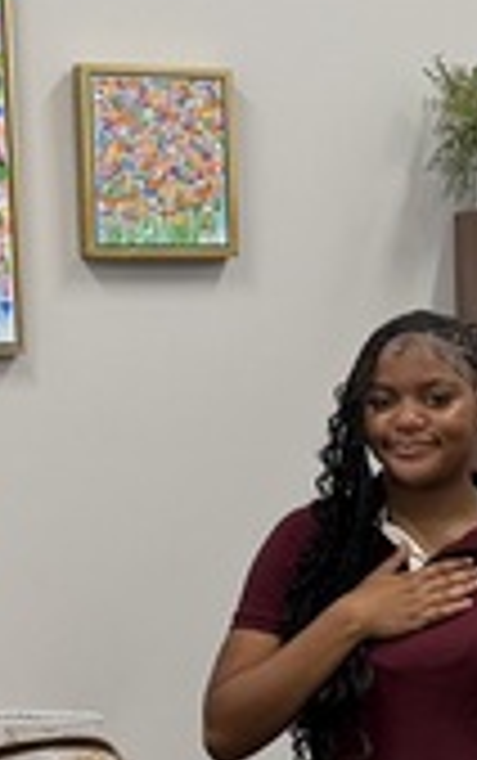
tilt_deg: -3.5
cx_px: 824
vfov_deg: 13.5
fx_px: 3195
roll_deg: +0.7
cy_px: 621
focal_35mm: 154
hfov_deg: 8.3
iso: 125
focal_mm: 6.76
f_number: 1.78
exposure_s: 1/120
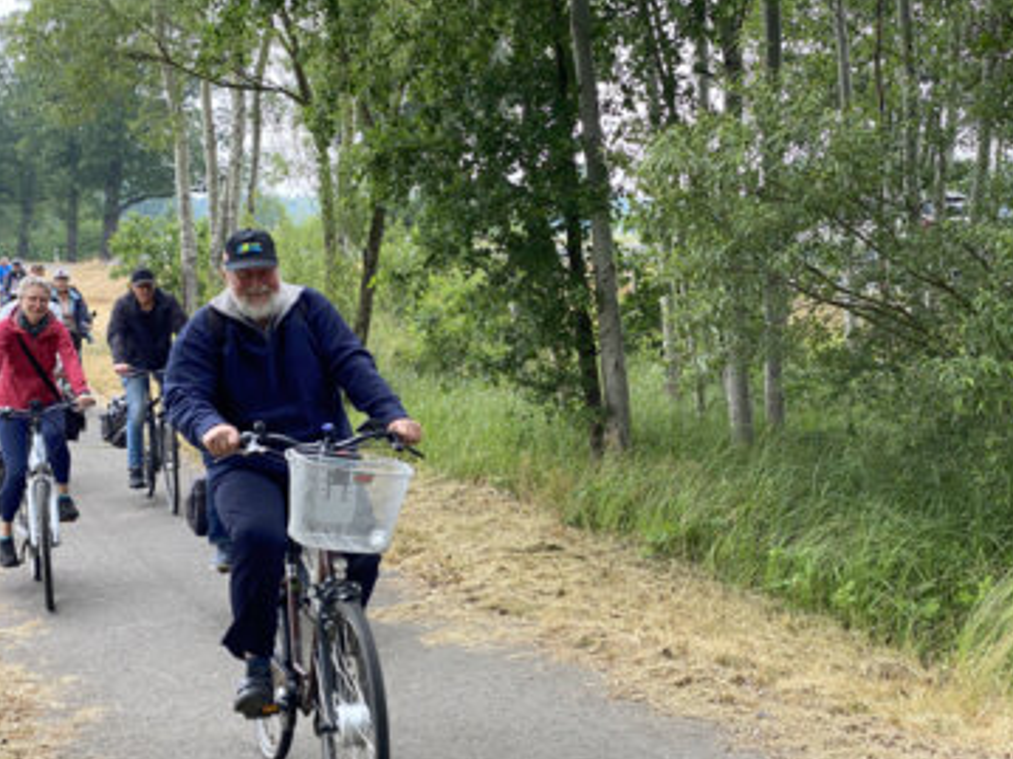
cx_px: 511
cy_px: 372
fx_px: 1697
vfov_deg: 25.2
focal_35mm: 58
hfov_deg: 33.2
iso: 20
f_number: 2
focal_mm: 6
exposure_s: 1/165
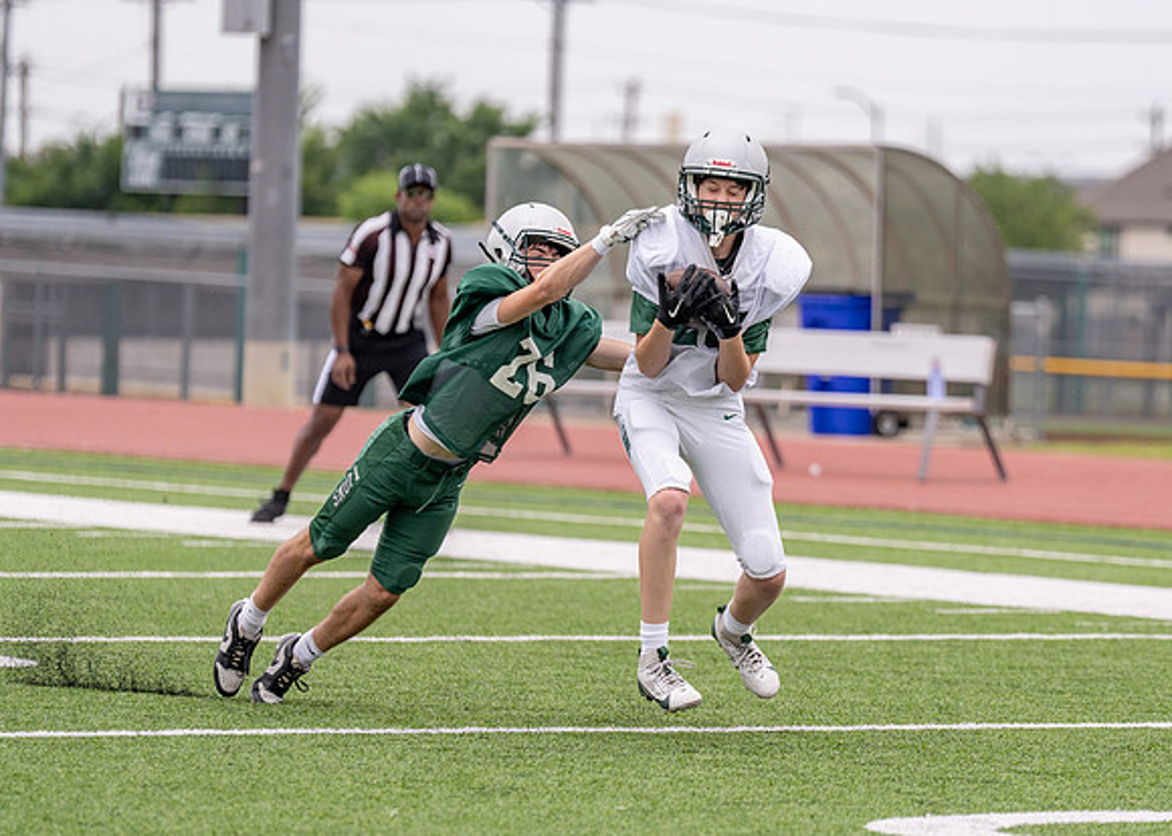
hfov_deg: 8.4
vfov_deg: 6.0
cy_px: 480
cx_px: 659
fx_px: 7993
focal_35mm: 240
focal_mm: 162
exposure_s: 1/2500
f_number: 2.8
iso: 320
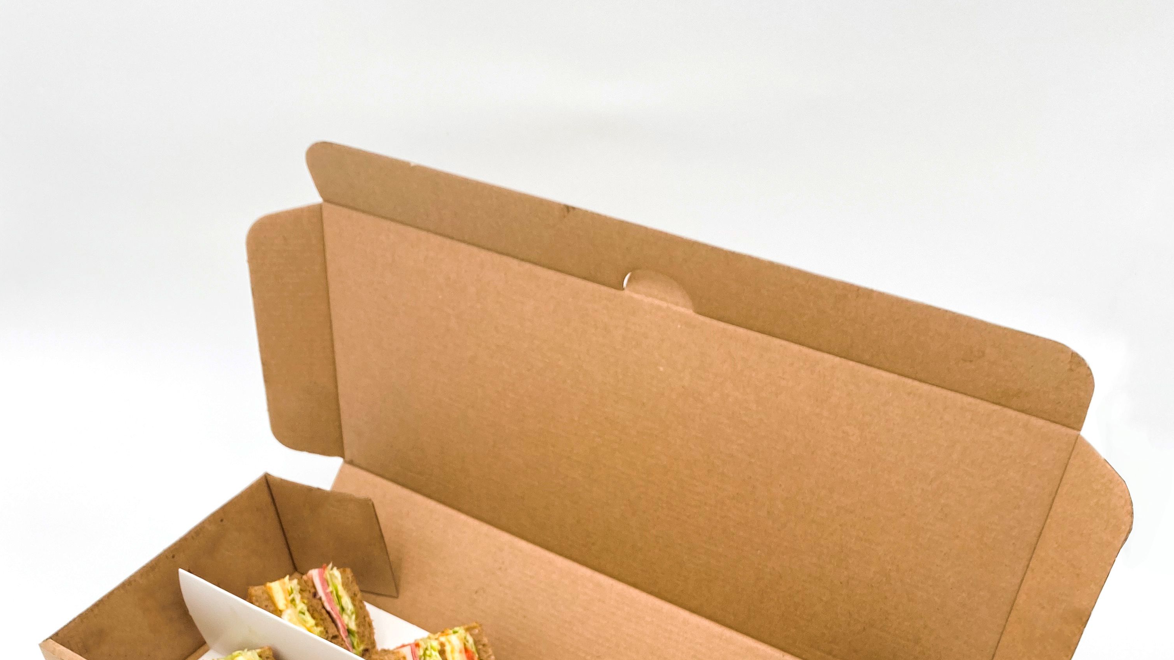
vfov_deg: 29.1
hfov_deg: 52.8
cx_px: 589
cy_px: 668
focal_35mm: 38
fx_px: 1183
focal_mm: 4.25
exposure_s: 1/440
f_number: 1.8
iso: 32
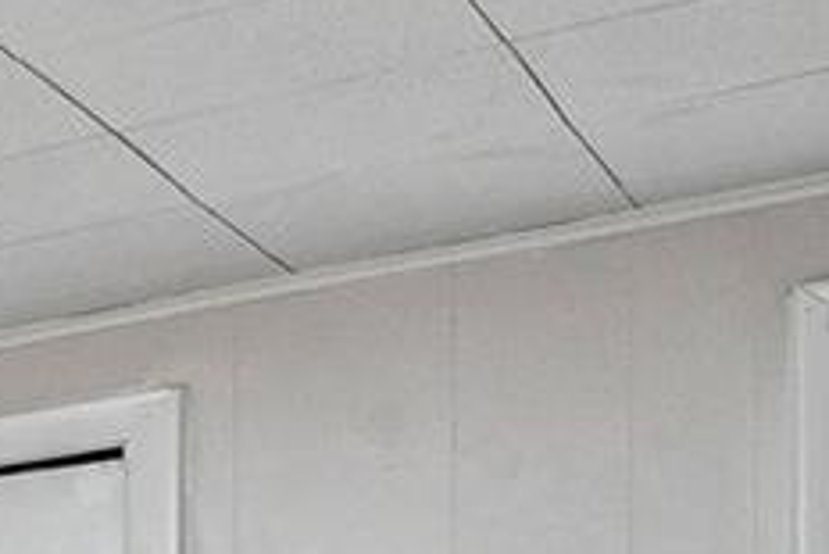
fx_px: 2696
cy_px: 1069
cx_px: -1855
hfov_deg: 10.3
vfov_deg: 10.8
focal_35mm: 117
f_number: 10
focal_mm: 17
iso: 400
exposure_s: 1/10
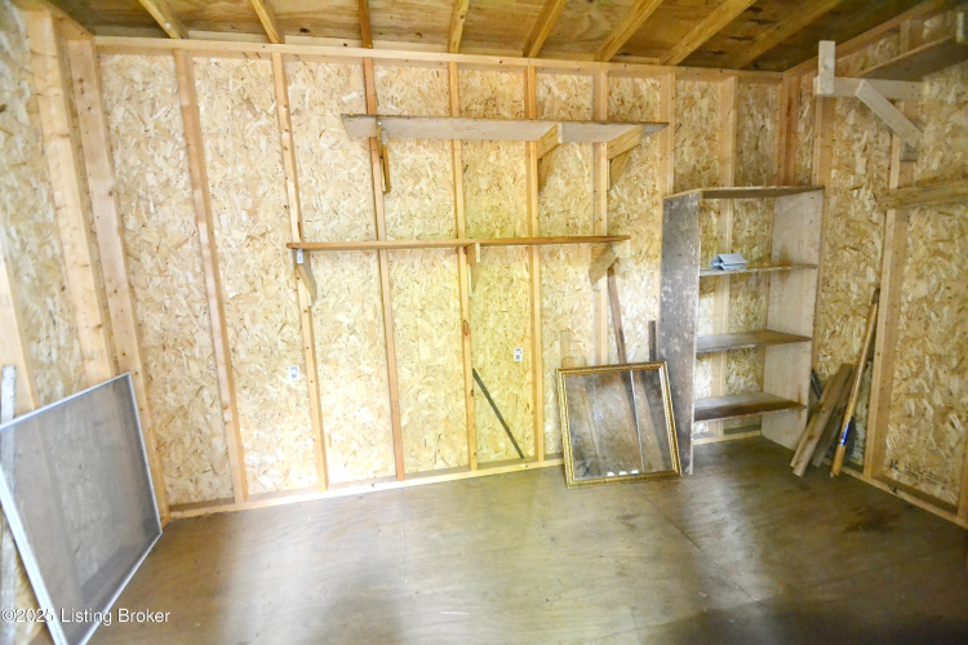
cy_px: 322
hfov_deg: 100.4
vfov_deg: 77.3
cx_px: 484
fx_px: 403
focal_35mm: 15
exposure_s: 1/50
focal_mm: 10
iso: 3200
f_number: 3.5
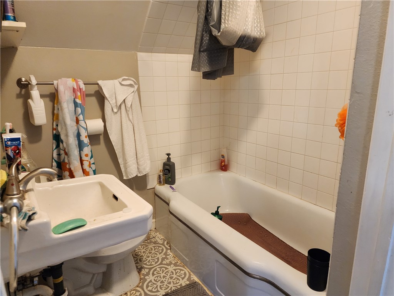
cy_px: 148
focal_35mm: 23
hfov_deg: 73.9
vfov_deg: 58.9
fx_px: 262
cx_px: 197
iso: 1000
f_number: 1.8
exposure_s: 1/120
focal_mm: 6.4
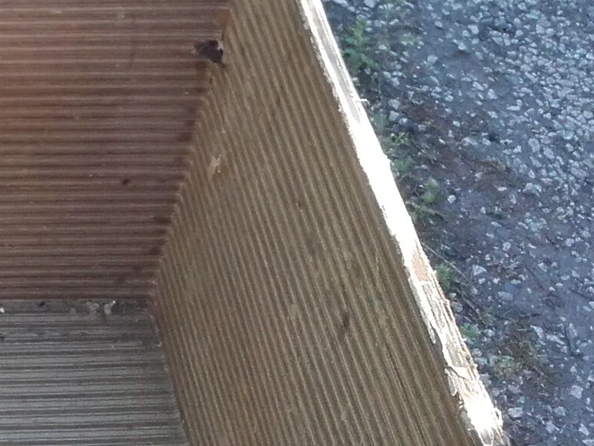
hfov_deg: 17.4
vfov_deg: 13.6
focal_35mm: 103
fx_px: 1767
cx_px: -259
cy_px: -188
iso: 90
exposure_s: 1/100
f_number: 2.2
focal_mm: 3.3
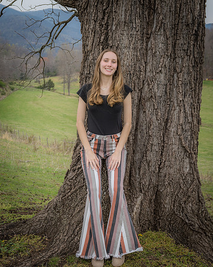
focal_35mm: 51
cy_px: 134
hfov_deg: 29.7
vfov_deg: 36.9
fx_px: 399
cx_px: 79
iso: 140
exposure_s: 1/180
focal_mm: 24
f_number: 6.7
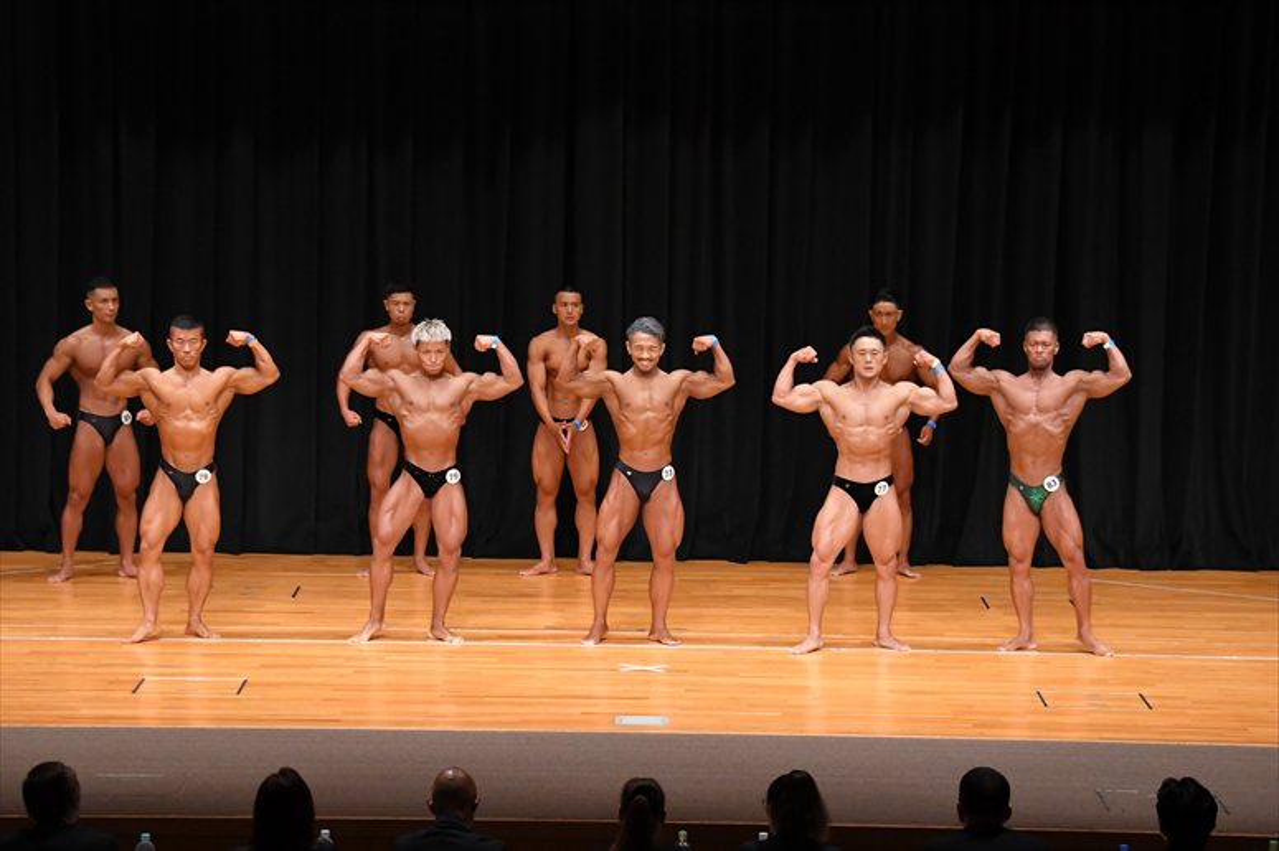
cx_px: 640
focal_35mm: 127
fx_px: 4510
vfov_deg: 10.8
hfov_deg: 16.1
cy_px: 426
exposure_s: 1/400
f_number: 5.6
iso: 4000
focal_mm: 85
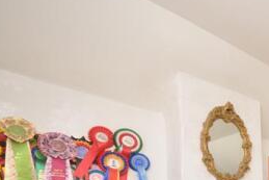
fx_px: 284
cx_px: 330
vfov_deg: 30.2
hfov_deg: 37.1
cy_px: 213
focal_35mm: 38
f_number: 7.1
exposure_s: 1/4
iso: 500
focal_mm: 10
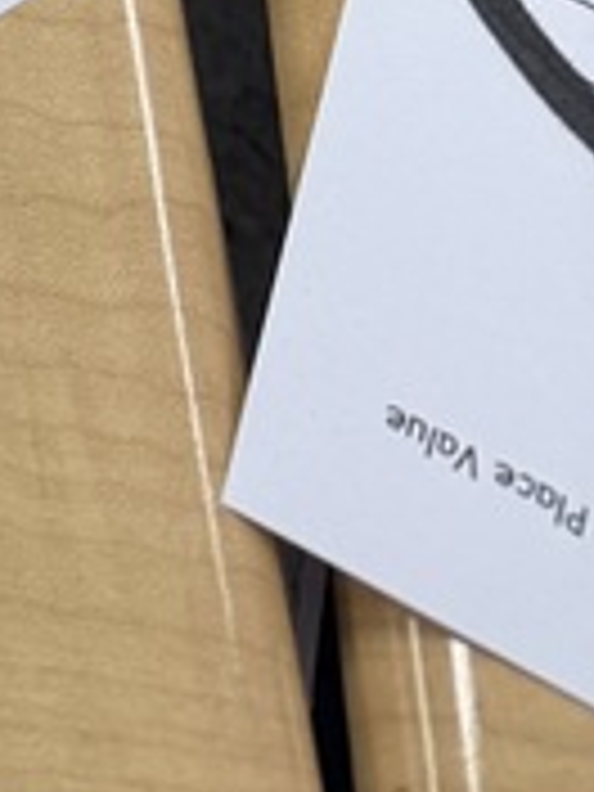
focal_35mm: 140
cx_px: -1130
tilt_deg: -48.4
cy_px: -1390
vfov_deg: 10.8
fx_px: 3203
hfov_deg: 8.9
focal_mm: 6.76
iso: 64
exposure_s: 1/100
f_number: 1.78
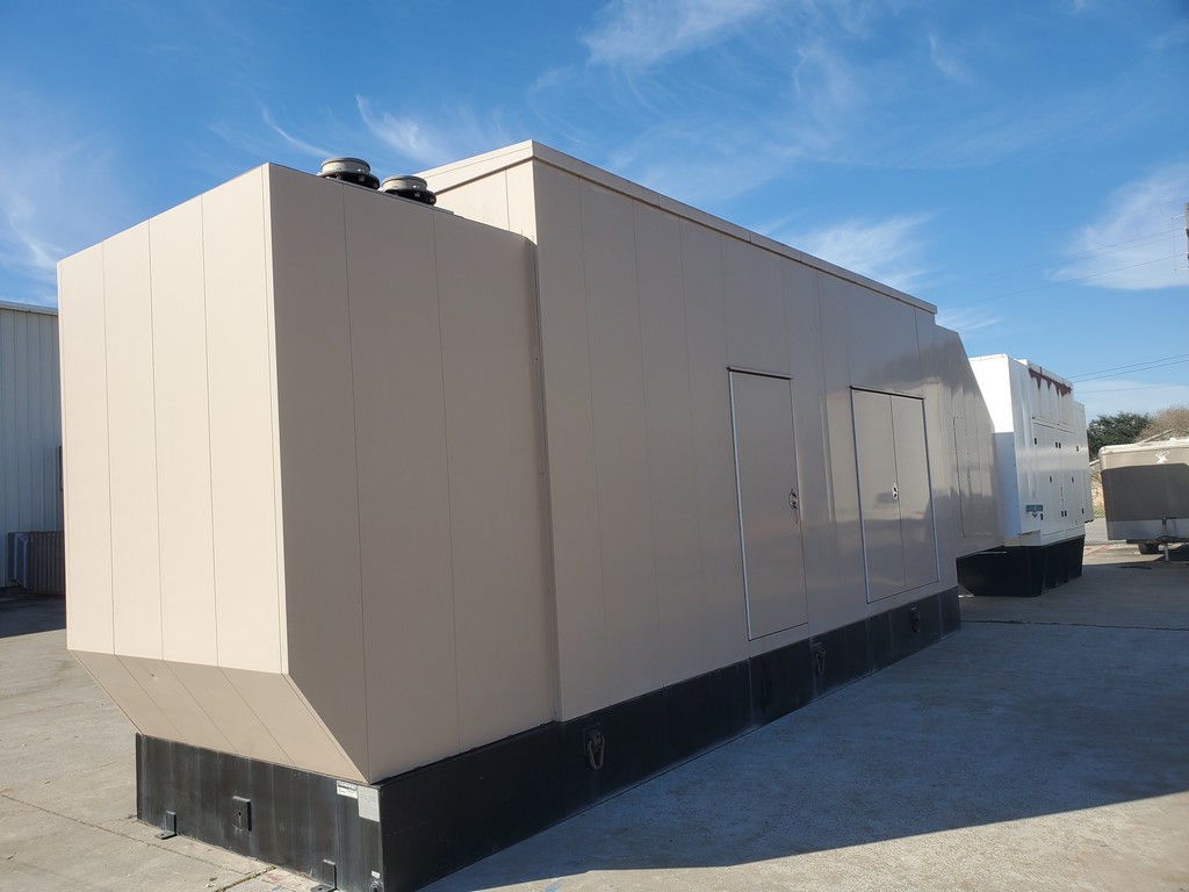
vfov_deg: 53.1
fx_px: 893
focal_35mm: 26
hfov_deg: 67.3
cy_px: 446
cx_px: 594
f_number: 2.4
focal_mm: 4.3
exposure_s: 1/1380
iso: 50
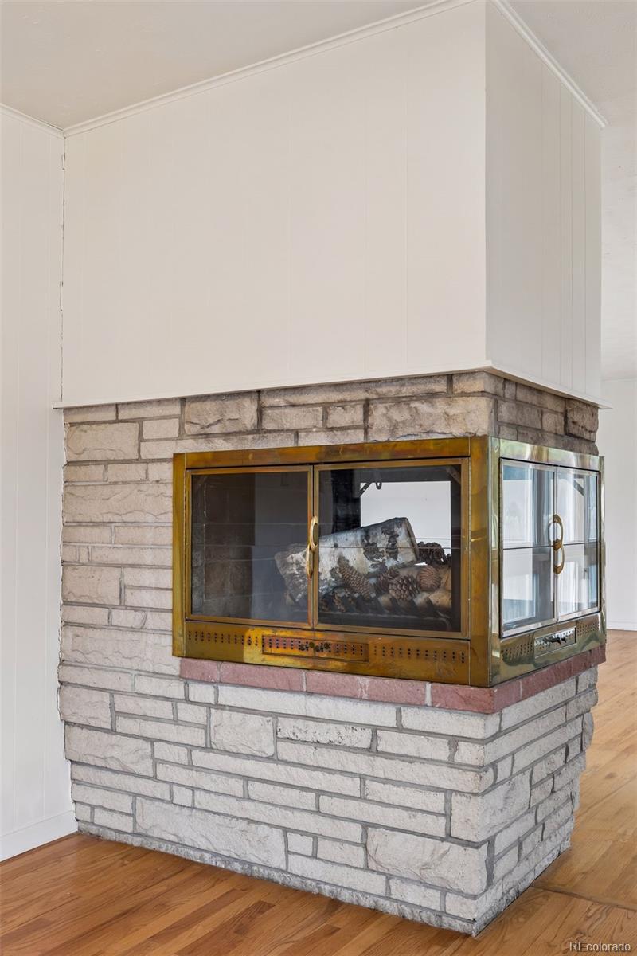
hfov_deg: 38.9
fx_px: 902
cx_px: 318
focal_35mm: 34
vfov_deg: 55.8
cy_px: 478
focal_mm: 34
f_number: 9
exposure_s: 1/6
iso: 400
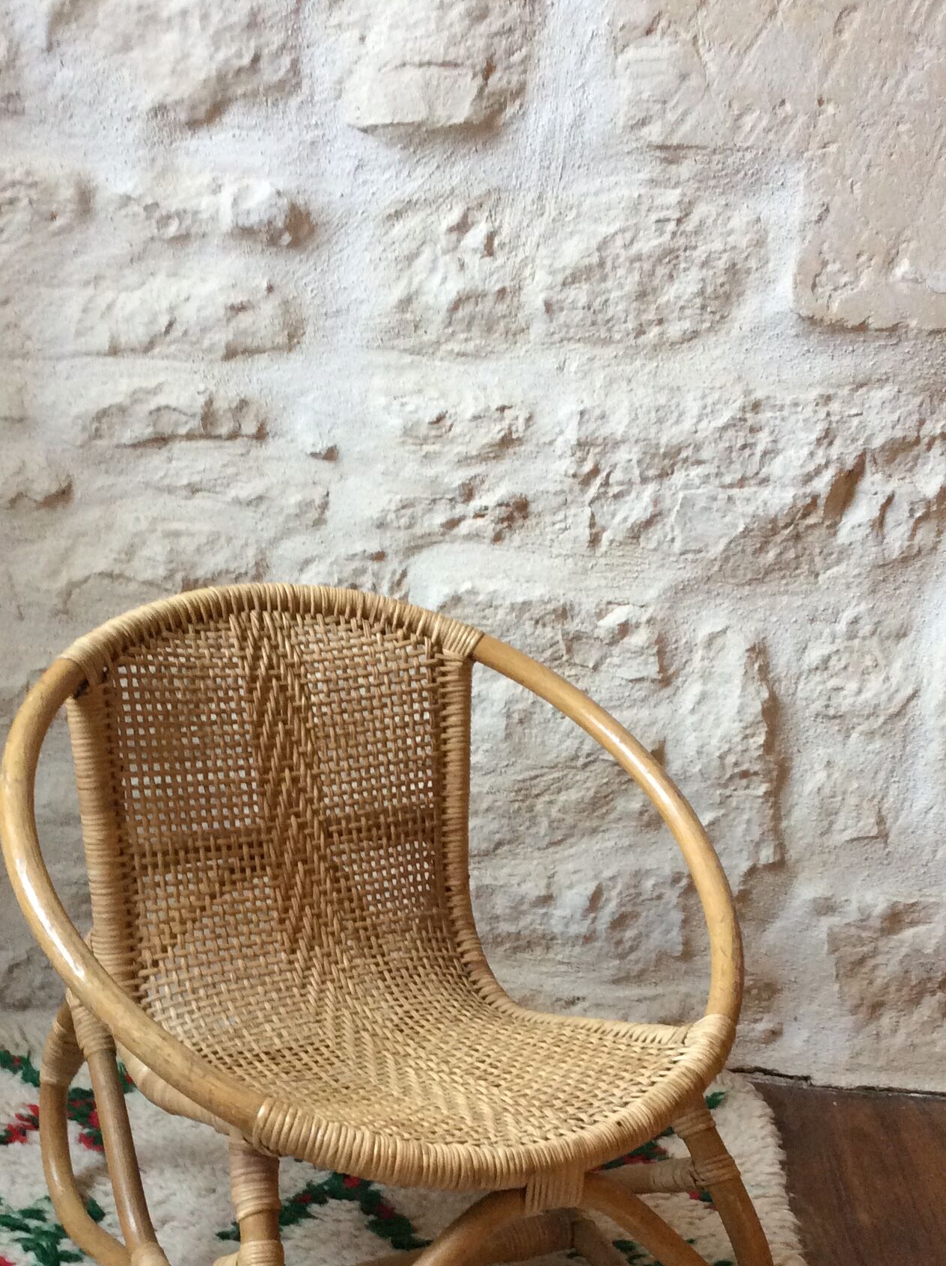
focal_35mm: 49
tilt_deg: -18.6
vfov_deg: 38.6
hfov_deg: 29.6
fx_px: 1791
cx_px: 474
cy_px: 835
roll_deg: -2.6
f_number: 2.4
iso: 100
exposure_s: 1/25
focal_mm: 3.3
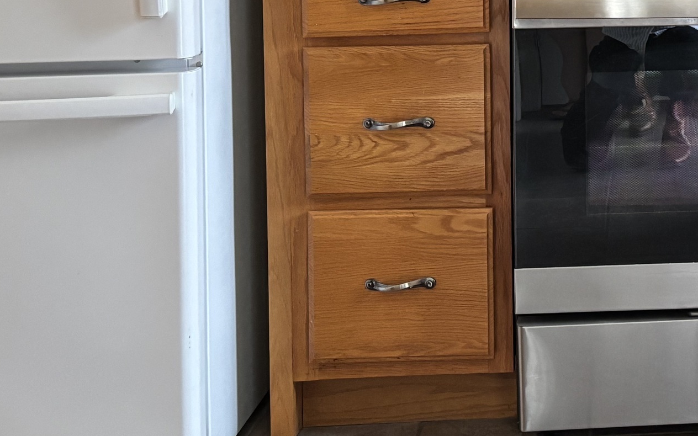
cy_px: -136
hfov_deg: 28.3
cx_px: 737
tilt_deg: -2.1
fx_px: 1275
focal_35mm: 67
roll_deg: +0.4
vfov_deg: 18.1
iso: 500
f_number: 1.6
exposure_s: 1/60
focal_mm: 5.96
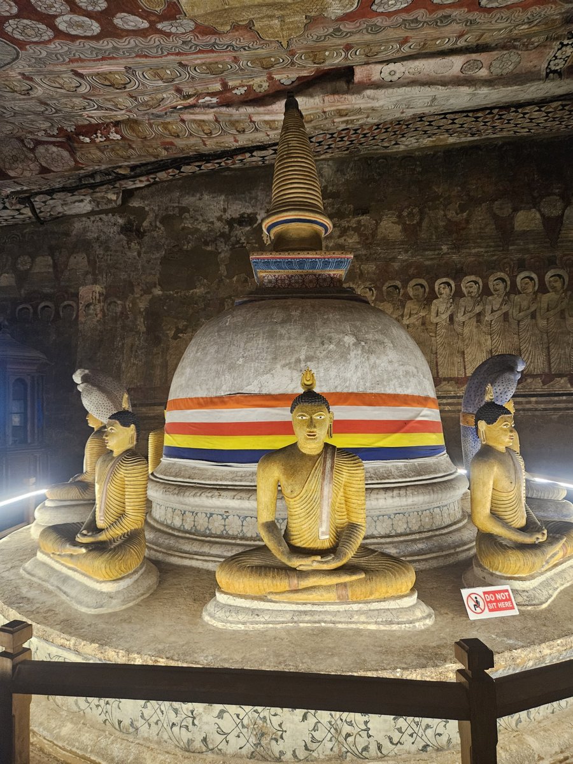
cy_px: 382
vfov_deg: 73.9
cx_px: 286
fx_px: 508
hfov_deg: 58.9
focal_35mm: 23
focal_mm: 5.4
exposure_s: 1/50
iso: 800
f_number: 1.8
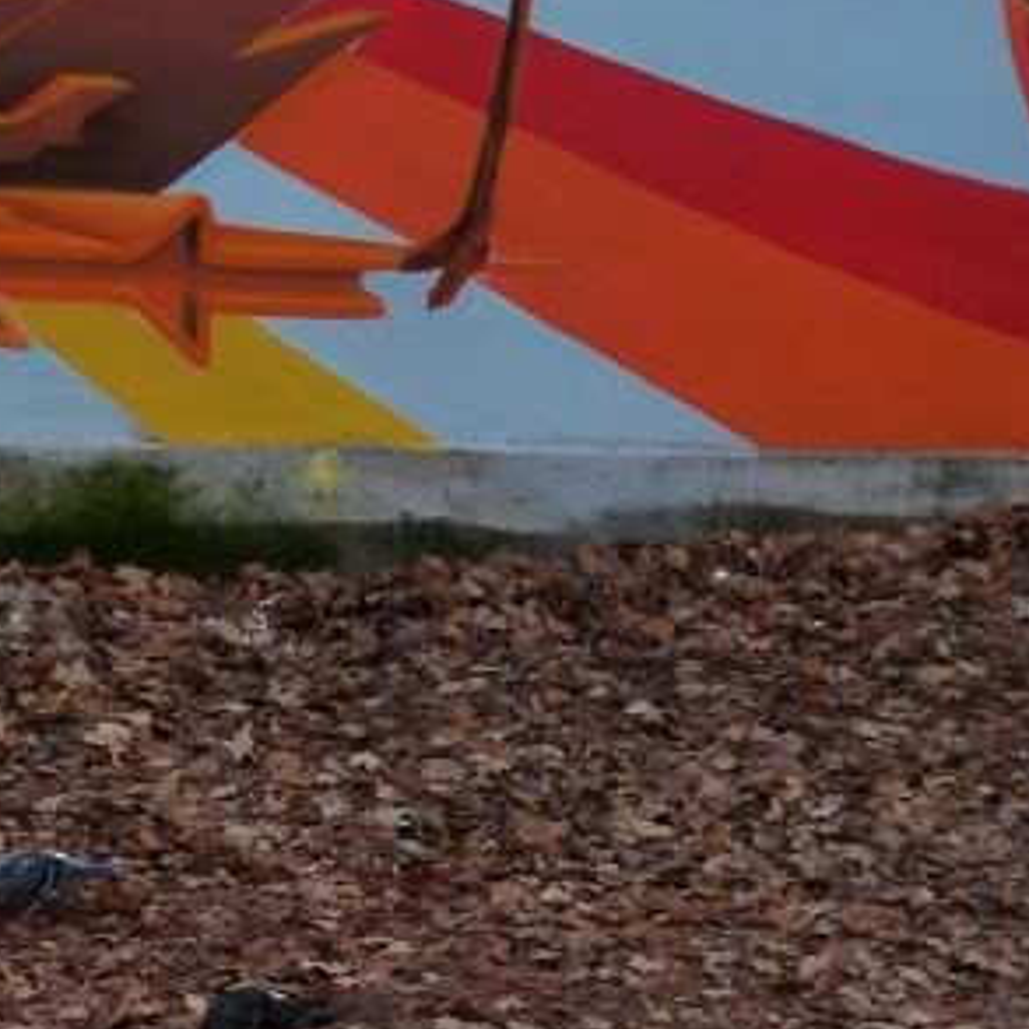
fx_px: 3632
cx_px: 56
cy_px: -186
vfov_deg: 15.6
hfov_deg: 15.9
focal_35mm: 108
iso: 80
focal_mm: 6.3
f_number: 3.1
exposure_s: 1/100
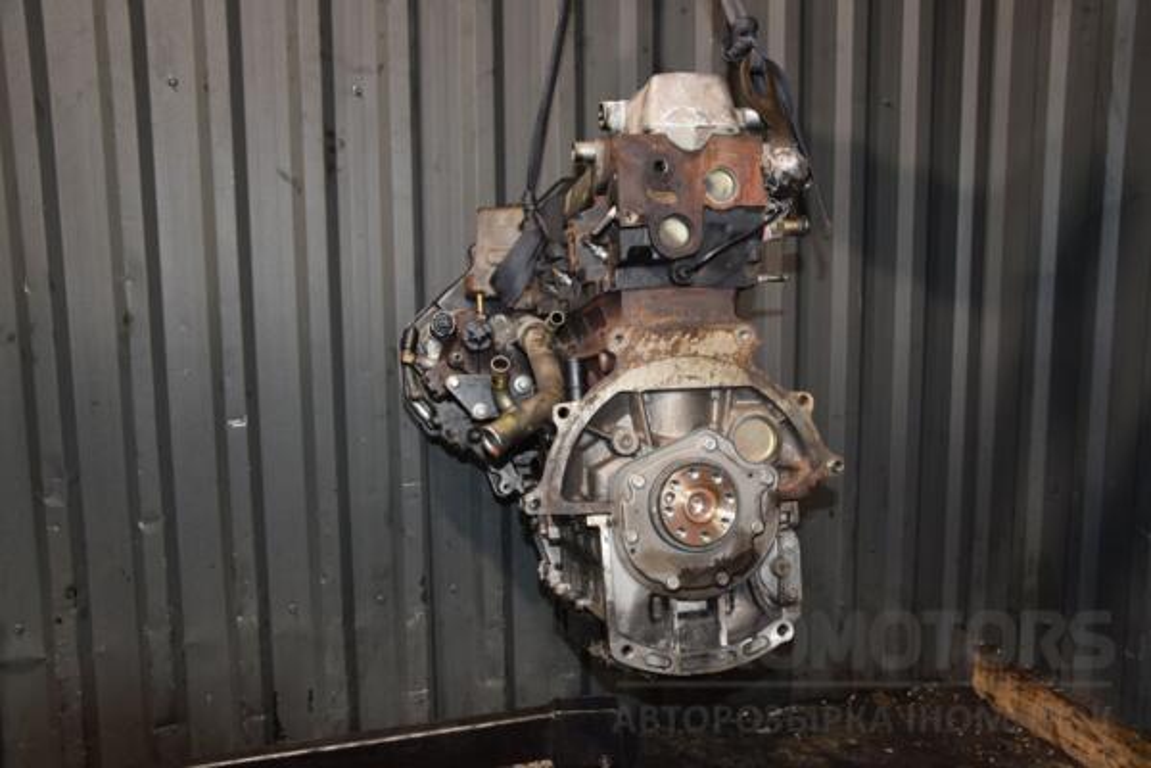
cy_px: 384
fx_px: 1055
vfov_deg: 40.0
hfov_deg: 57.2
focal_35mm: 33
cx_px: 576
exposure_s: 1/60
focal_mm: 22
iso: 800
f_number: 5
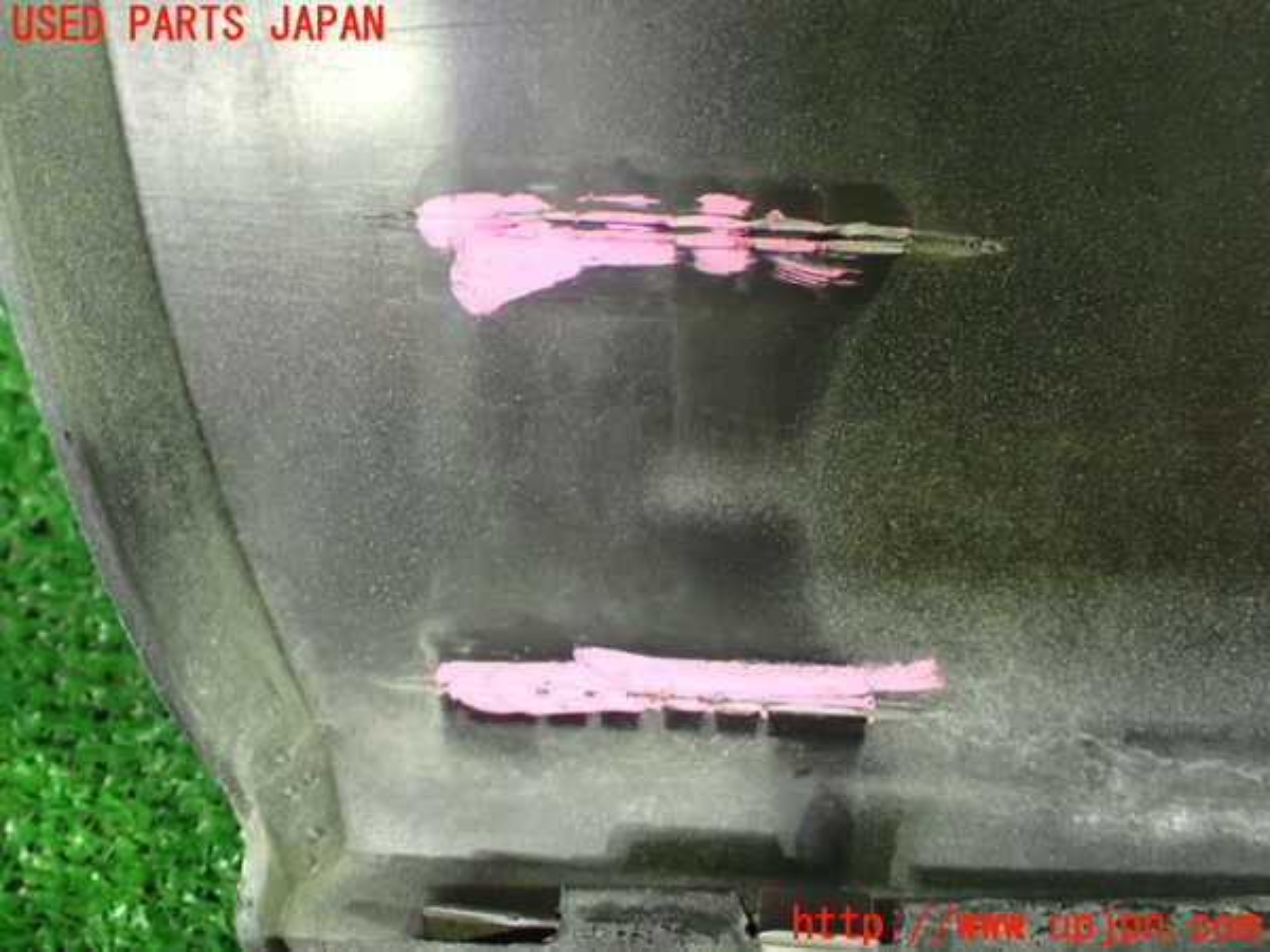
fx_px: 1504
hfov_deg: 45.8
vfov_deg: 35.1
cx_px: 635
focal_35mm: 41
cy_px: 476
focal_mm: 7.31
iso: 1600
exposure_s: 1/30
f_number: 2.8
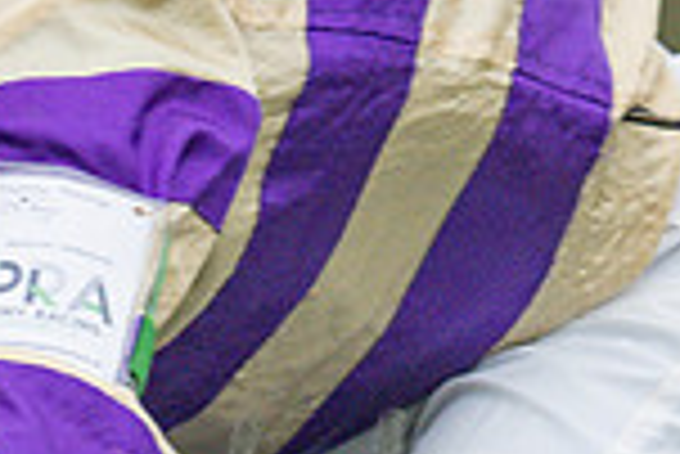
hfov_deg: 0.8
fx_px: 50594
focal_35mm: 2676
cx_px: 193
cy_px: 467
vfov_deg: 0.5
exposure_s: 1/1250
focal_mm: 400
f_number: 5
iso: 800
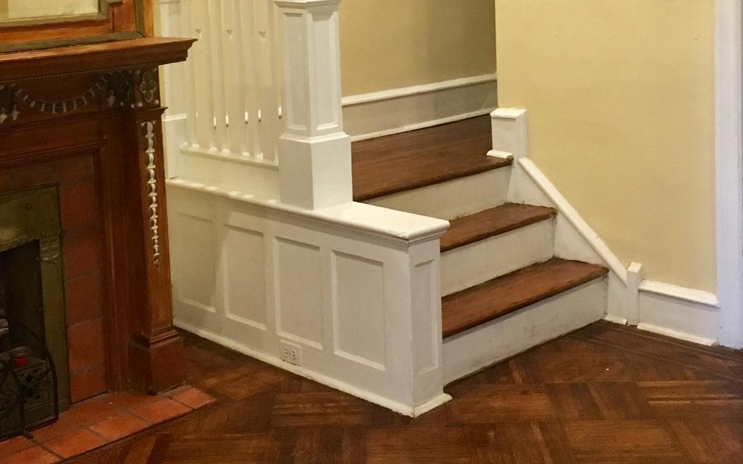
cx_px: 333
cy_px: 64
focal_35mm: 55
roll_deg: +2.3
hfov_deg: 36.9
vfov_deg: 23.0
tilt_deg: -4.8
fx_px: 1113
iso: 200
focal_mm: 4.15
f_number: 2.2
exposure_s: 1/20
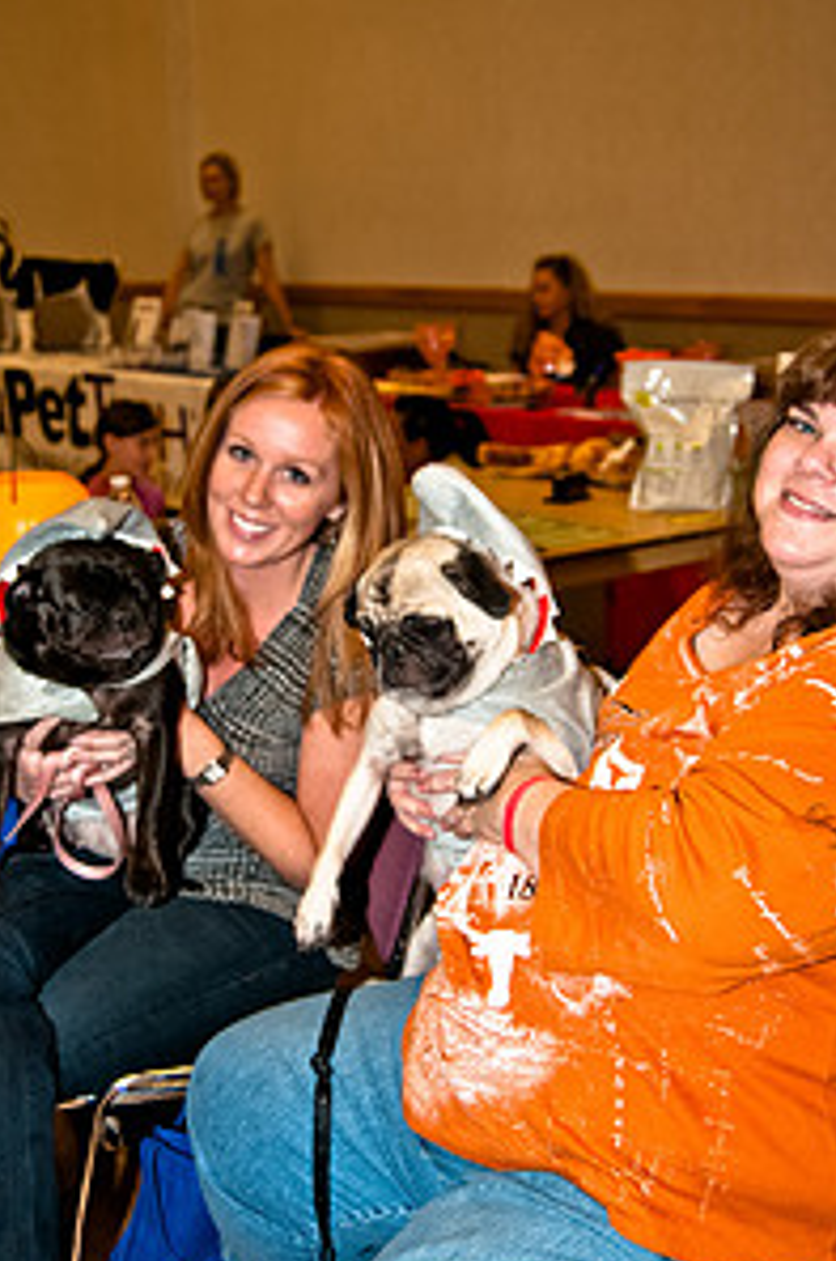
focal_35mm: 50
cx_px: 354
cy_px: 645
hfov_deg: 26.9
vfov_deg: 39.7
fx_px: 1748
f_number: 2.8
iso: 200
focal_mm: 22
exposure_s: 1/125
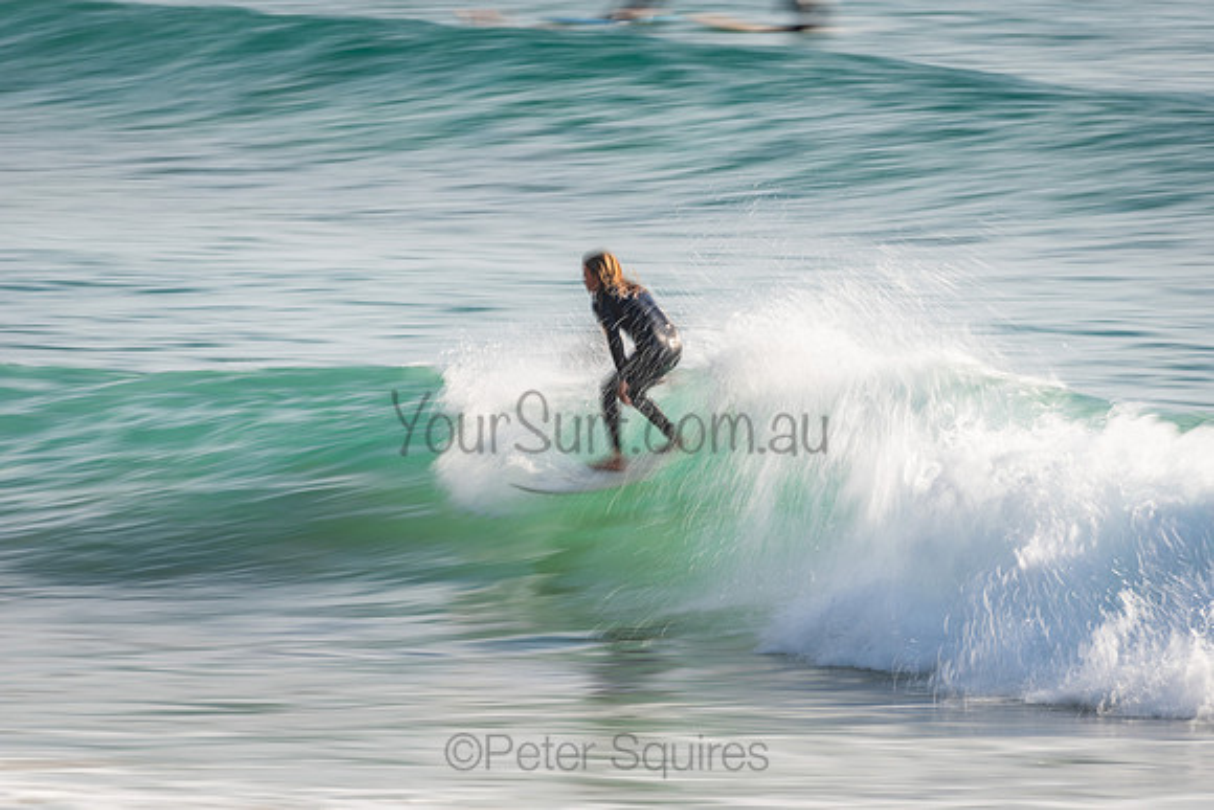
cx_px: 607
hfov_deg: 4.1
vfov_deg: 2.8
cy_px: 405
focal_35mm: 500
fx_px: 16864
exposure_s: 1/20
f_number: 11
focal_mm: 500
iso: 31
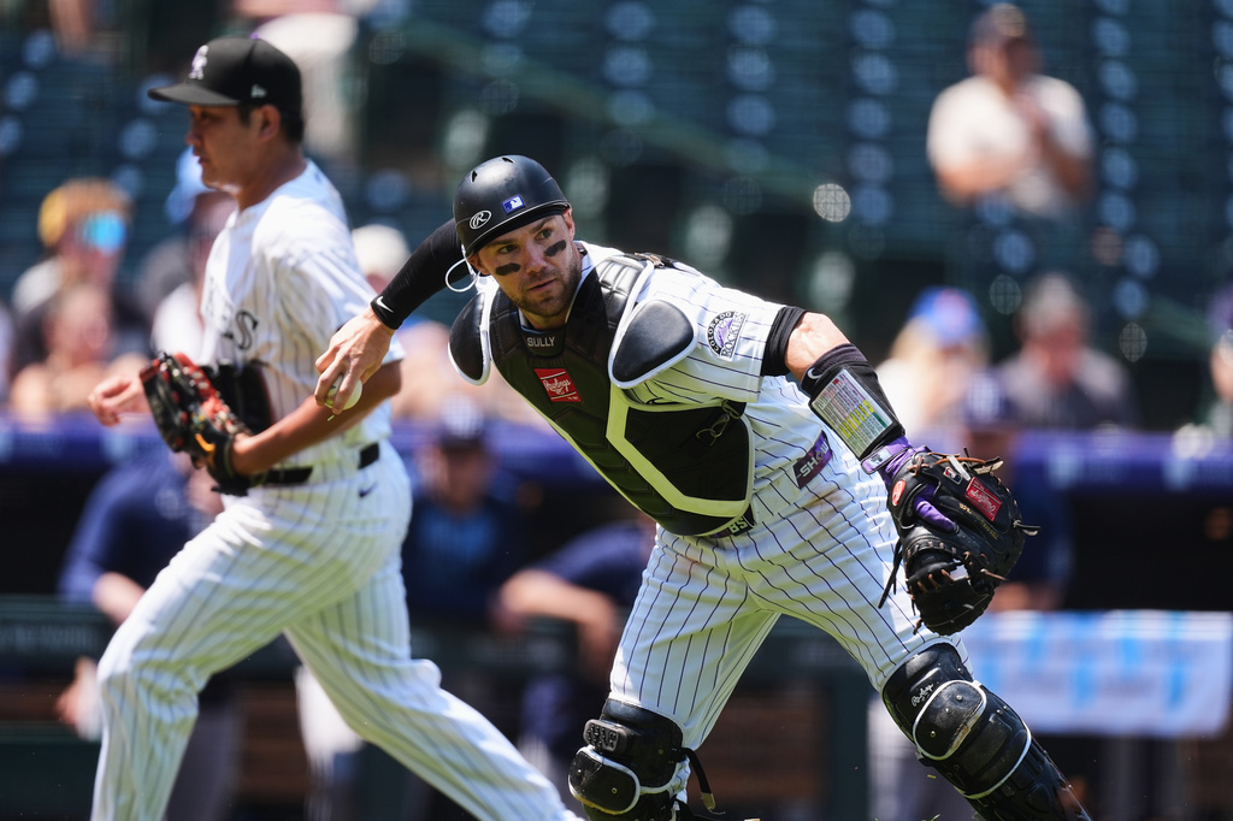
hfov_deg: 3.4
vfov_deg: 2.3
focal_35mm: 600
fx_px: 20542
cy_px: 410
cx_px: 616
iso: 400
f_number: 4
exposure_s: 1/1600
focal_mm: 600
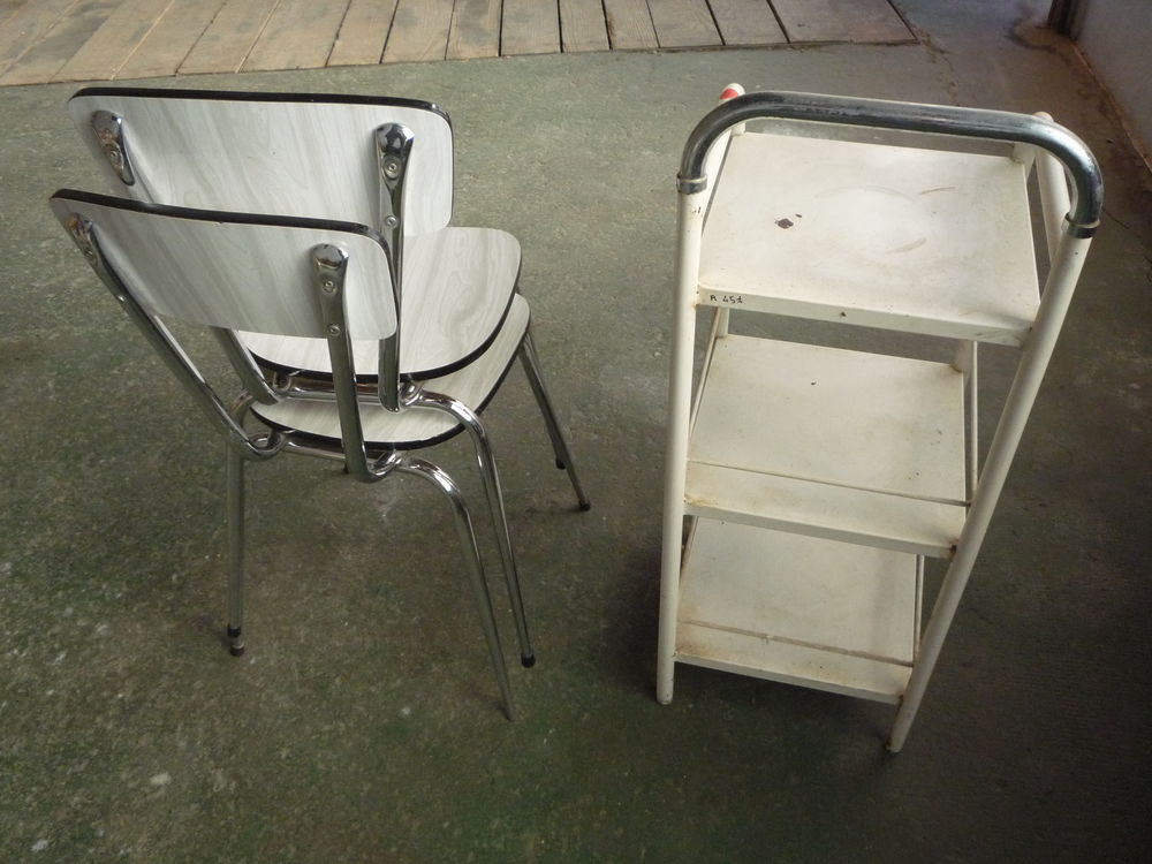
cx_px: 576
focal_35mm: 30
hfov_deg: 60.0
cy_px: 432
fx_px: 998
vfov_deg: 46.8
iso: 400
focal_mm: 5.2
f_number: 3.3
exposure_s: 1/500
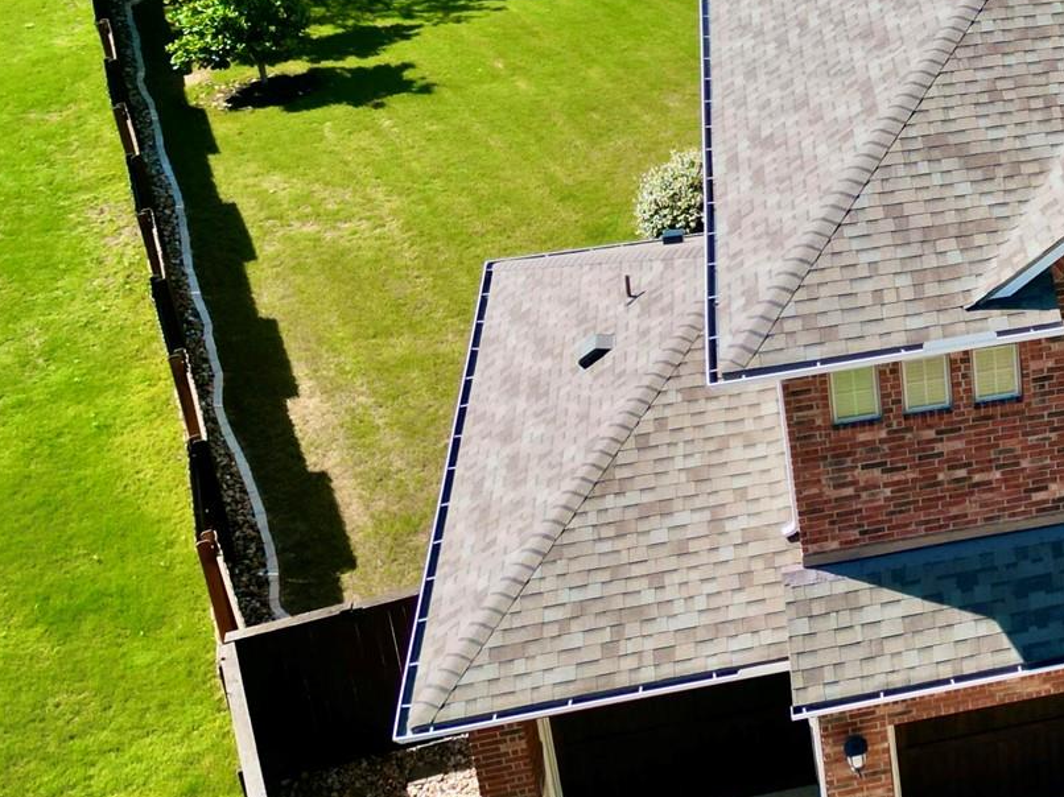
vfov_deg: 23.2
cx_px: 1240
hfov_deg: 28.1
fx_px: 1874
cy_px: 46
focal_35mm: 61
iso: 130
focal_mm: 6.72
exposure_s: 1/2500
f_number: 1.7
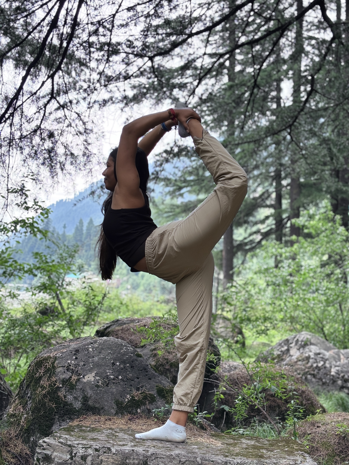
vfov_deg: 36.8
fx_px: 699
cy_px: 232
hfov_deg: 28.0
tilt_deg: +1.5
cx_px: 174
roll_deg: -3.2
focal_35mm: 52
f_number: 1.6
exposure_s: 1/186
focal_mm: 5.96
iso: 32
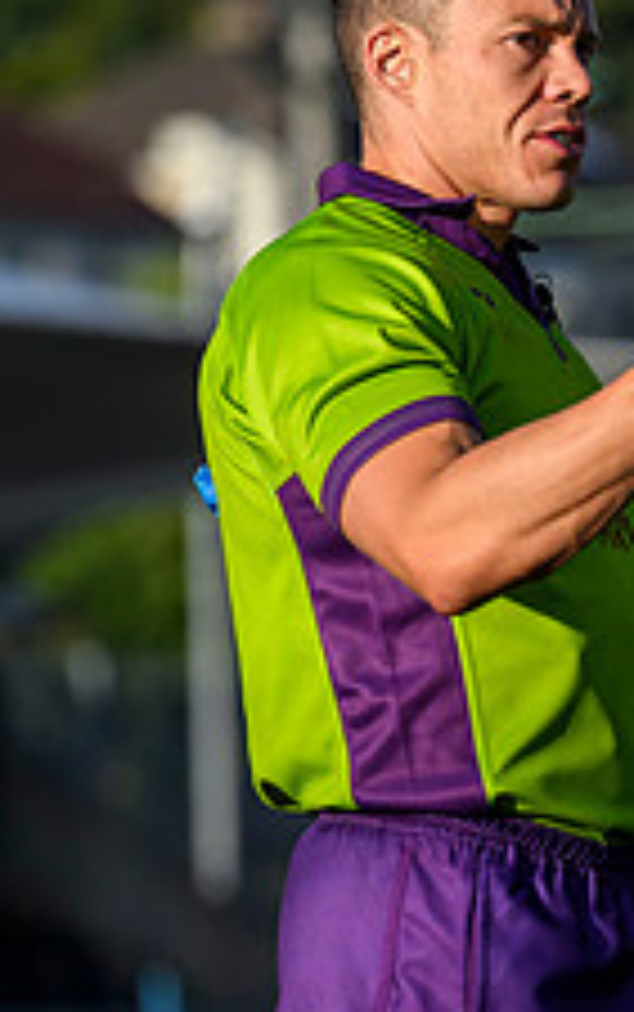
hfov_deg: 2.0
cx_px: 1204
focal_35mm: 661
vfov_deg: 3.2
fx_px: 18239
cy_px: 354
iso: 500
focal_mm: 200
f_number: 4.5
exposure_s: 1/2500
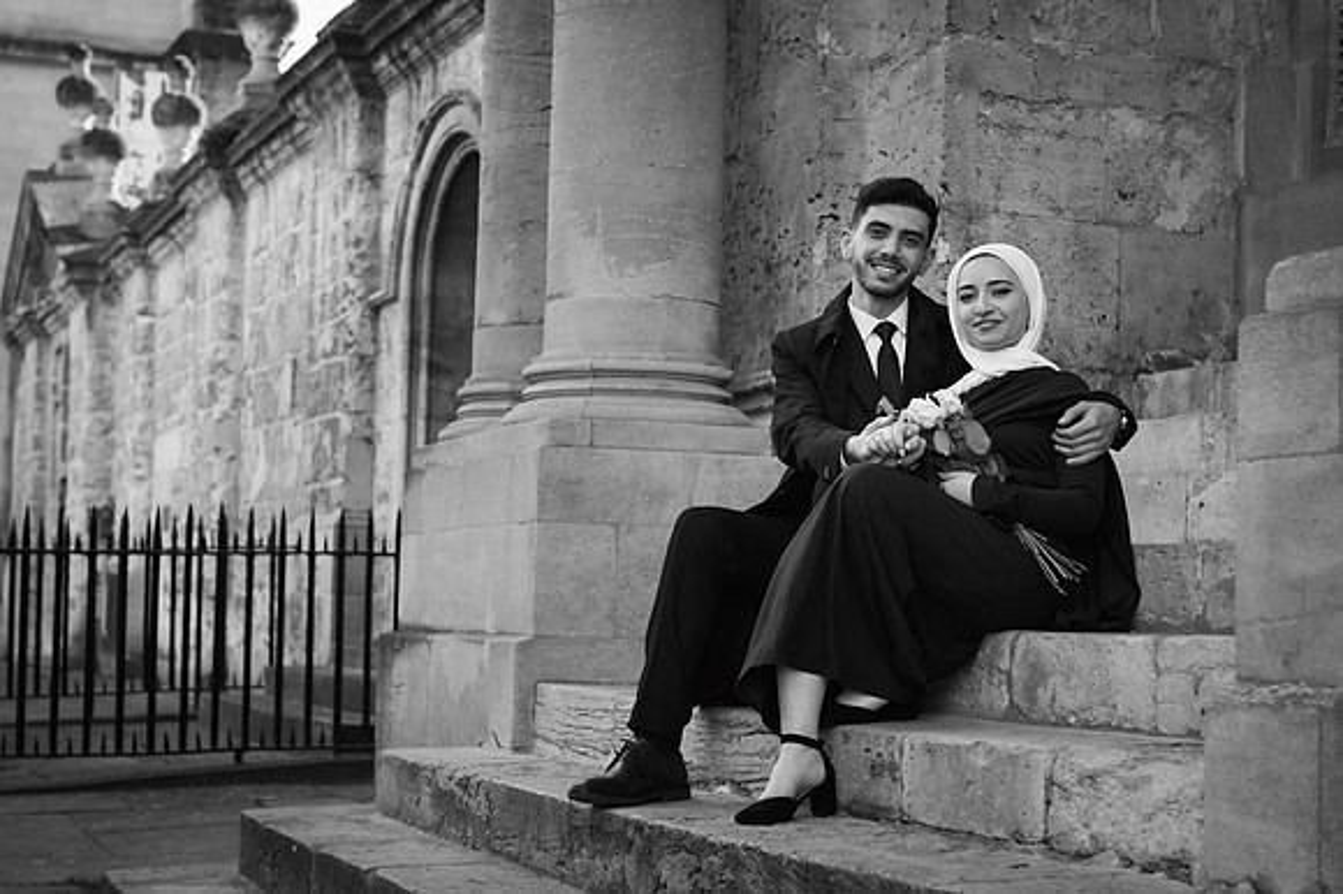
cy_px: 447
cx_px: 672
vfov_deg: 22.6
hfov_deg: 33.4
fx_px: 2237
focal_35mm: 60
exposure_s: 1/640
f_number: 2.8
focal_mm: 40
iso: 200
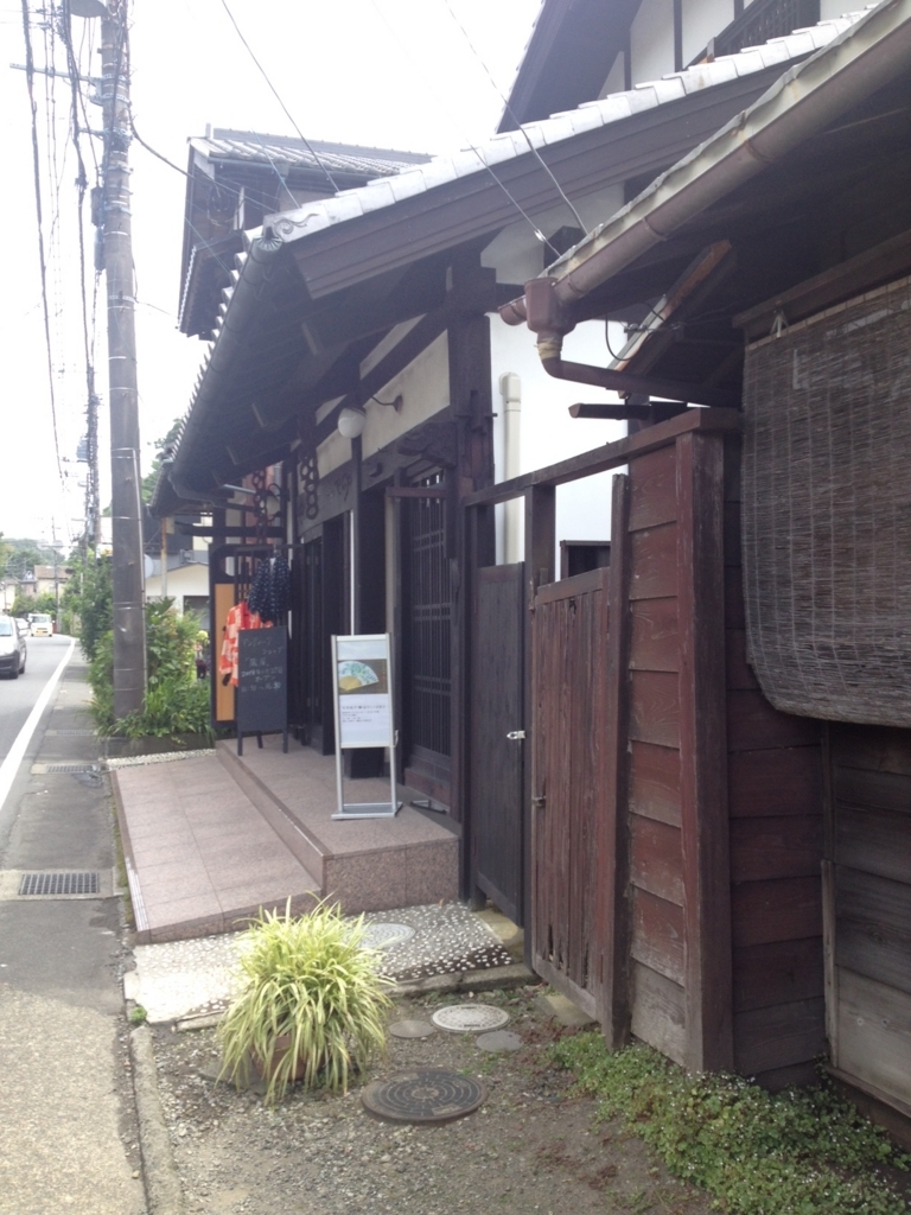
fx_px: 1228
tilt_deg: -0.7
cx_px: 456
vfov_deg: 52.6
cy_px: 608
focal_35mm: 35
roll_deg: +2.8
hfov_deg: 40.7
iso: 50
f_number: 2.4
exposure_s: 1/375
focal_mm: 4.28
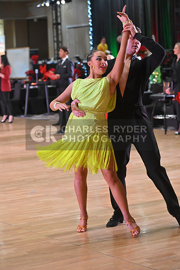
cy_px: 135
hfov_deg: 13.0
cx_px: 90
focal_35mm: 105
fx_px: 787
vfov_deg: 19.5
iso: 5000
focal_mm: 105
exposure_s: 1/400
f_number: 5
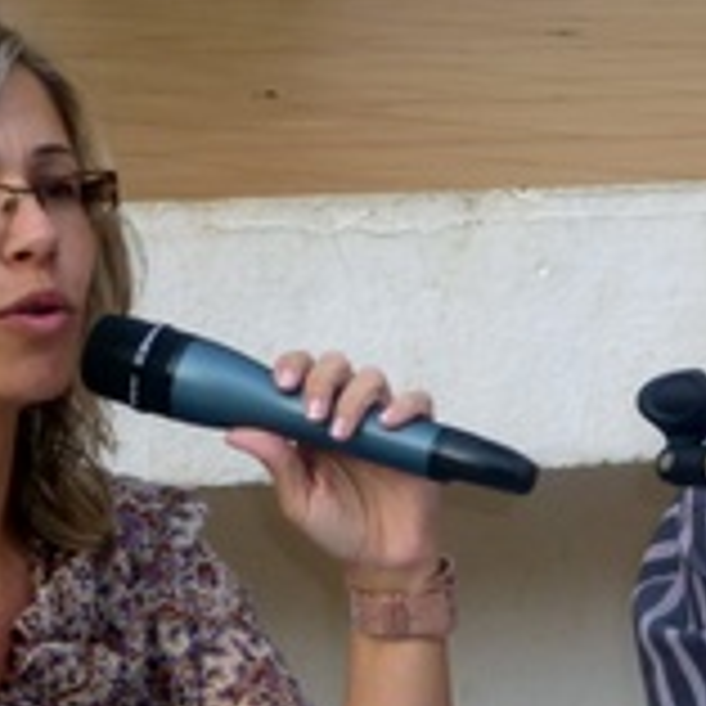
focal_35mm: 327
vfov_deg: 5.4
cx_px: 648
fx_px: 7545
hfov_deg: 5.3
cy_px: 465
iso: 125
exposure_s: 1/60
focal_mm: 19.1
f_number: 5.3
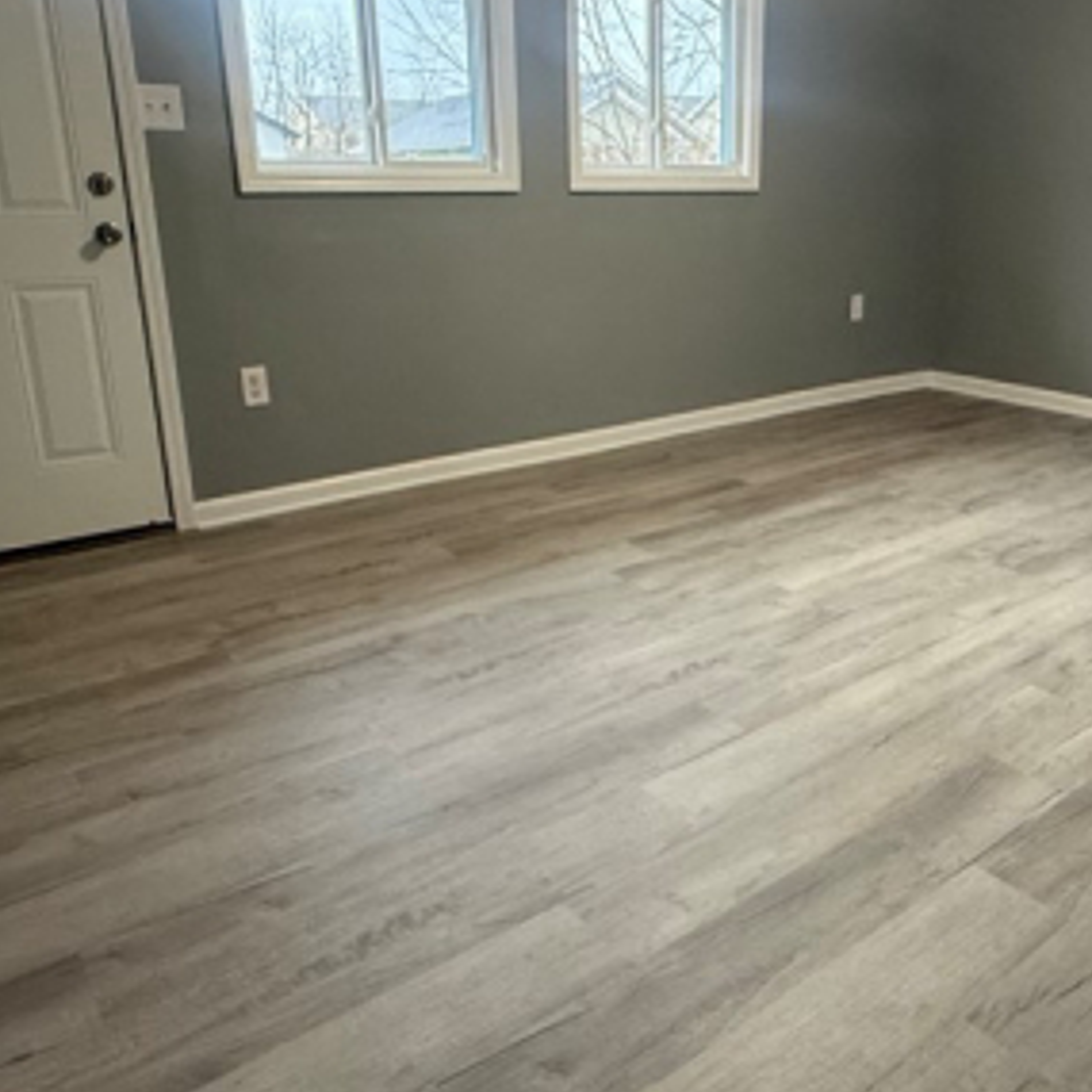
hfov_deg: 55.2
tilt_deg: -13.6
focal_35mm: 29
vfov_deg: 55.5
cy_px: 498
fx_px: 1035
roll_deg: -0.5
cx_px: 661
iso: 500
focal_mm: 2.22
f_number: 2.2
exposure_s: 1/60
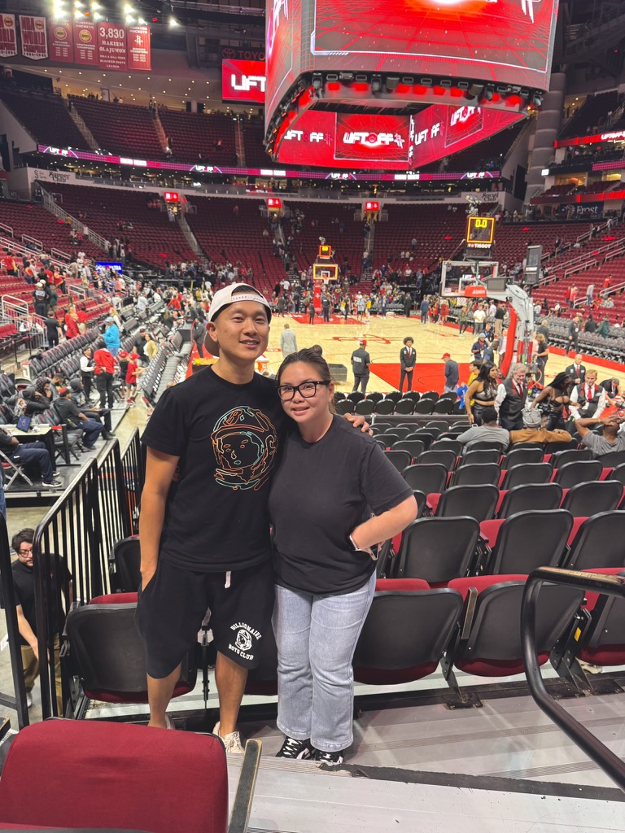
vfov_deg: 71.6
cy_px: 416
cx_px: 312
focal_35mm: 24
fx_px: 578
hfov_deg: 56.8
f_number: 1.78
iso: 160
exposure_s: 1/50
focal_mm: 6.76
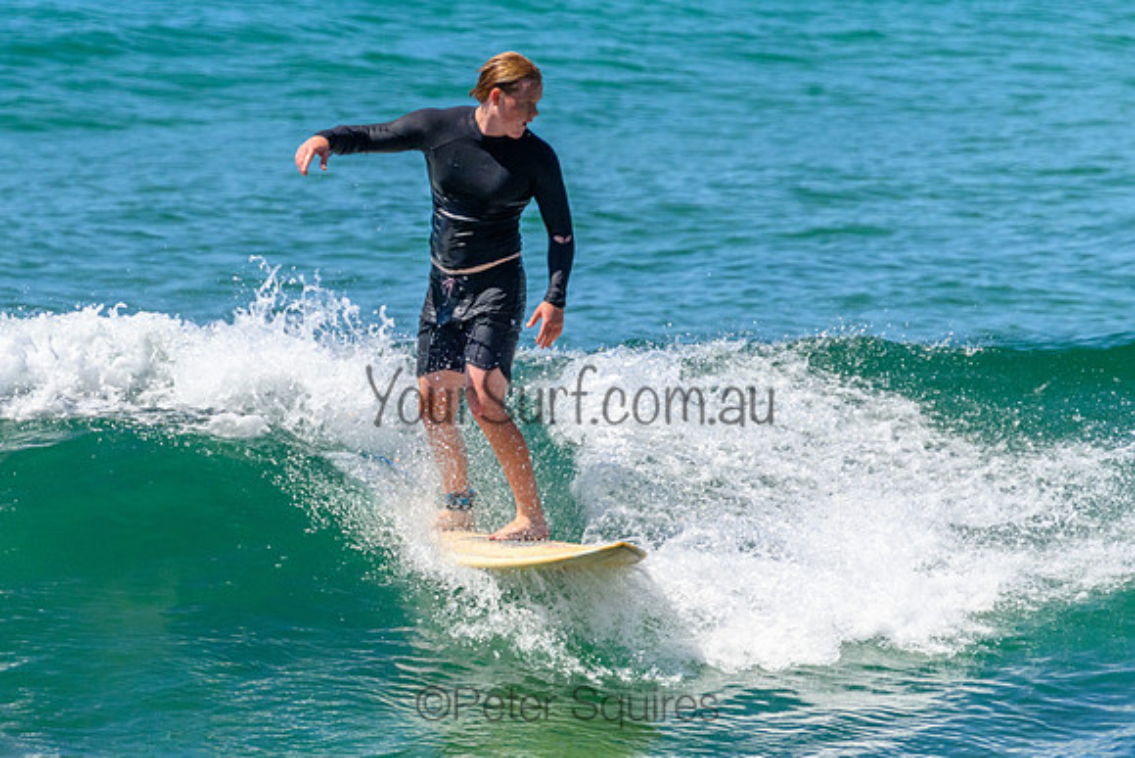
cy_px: 366
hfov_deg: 1.9
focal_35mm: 1101
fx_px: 34705
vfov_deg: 1.3
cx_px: 474
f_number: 11
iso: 1250
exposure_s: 1/2000
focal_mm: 800
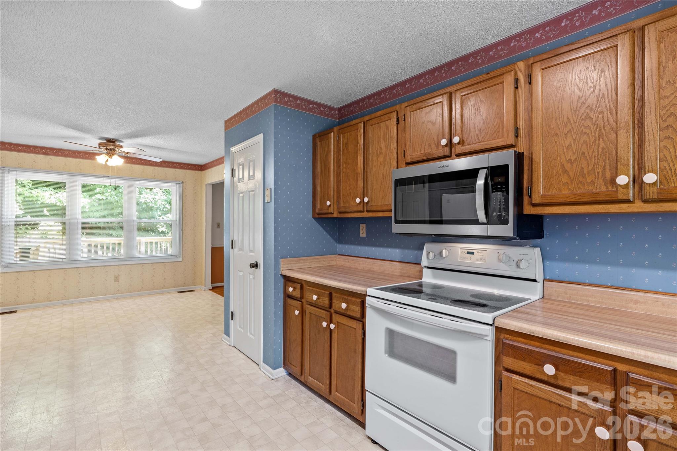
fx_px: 301
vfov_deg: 73.7
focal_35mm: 16
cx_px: 338
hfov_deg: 96.7
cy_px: 226
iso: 100
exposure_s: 1/1.25
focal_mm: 16
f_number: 8
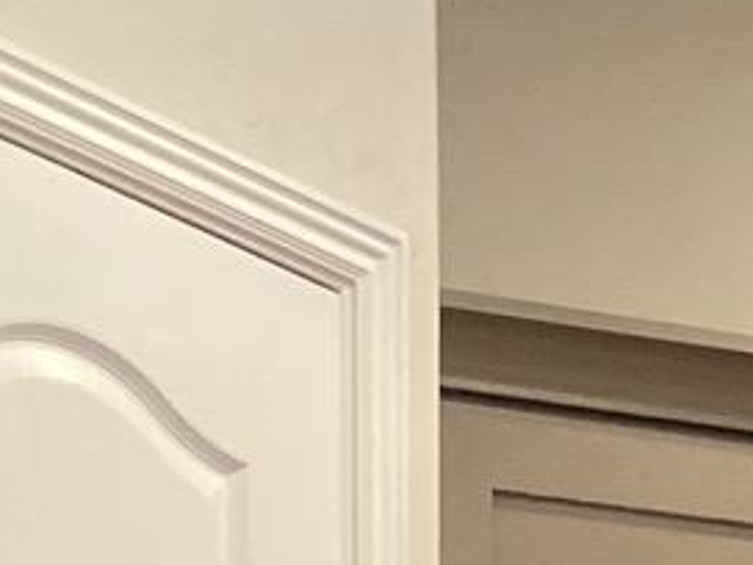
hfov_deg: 8.5
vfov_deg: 6.8
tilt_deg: -1.5
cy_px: 1759
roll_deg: -0.7
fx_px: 4264
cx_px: 2251
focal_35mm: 196
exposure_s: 1/60
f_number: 1.8
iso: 320
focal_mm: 4.25
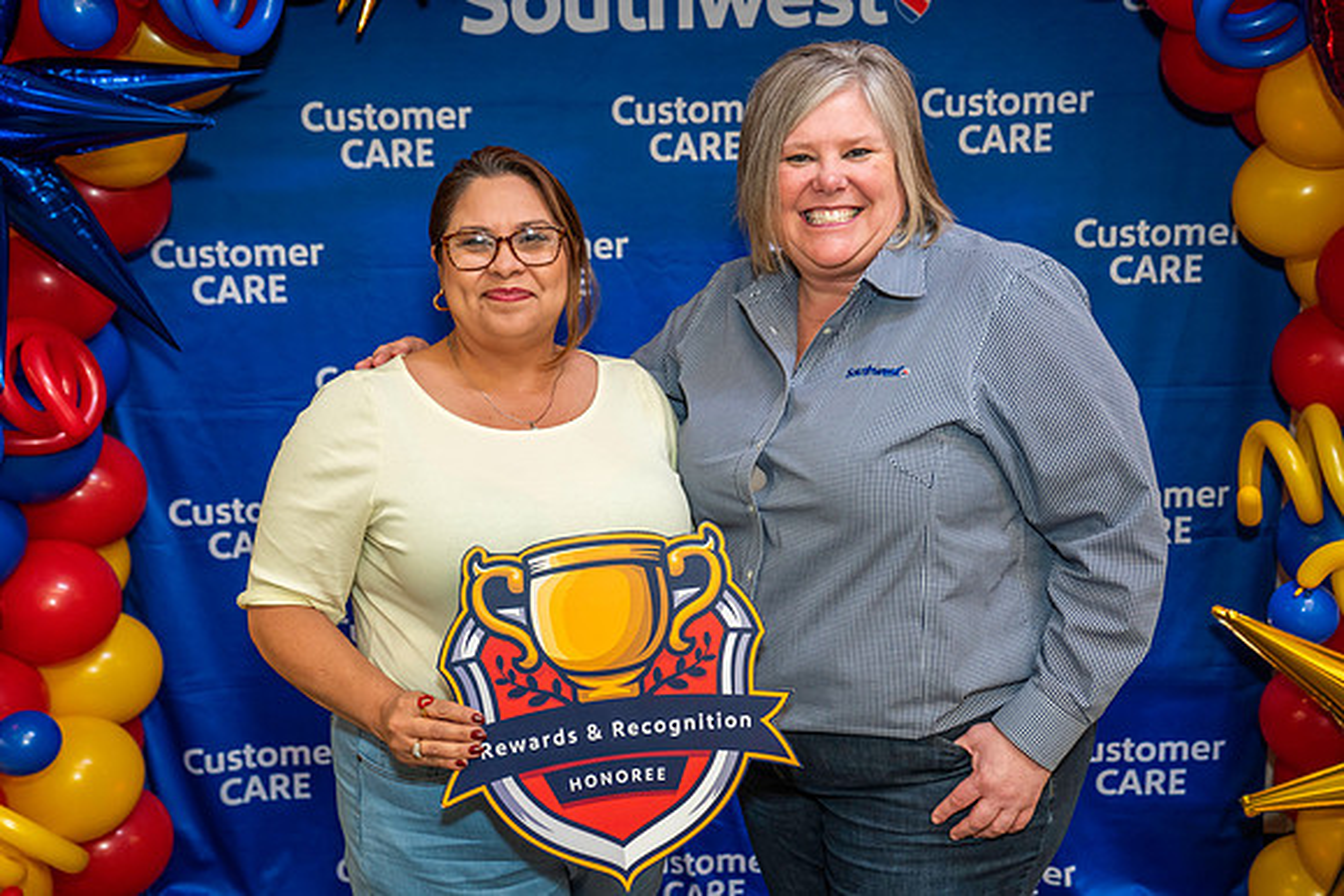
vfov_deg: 30.5
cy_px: 448
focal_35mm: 44
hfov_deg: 44.5
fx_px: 1643
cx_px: 672
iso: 1250
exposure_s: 1/160
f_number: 4
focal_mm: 43
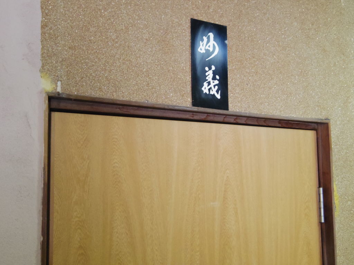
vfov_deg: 30.9
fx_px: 481
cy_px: 132
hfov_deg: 40.4
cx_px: 177
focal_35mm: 47
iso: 1250
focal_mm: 8.5
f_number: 1.9
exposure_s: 1/60
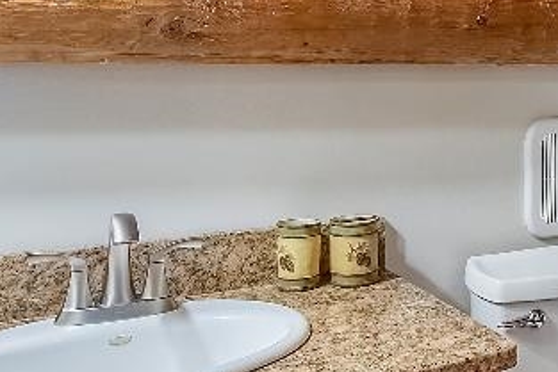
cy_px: 80
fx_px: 760
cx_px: 613
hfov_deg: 34.7
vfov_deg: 27.1
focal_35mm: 49
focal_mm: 10
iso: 640
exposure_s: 1/1000
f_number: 8
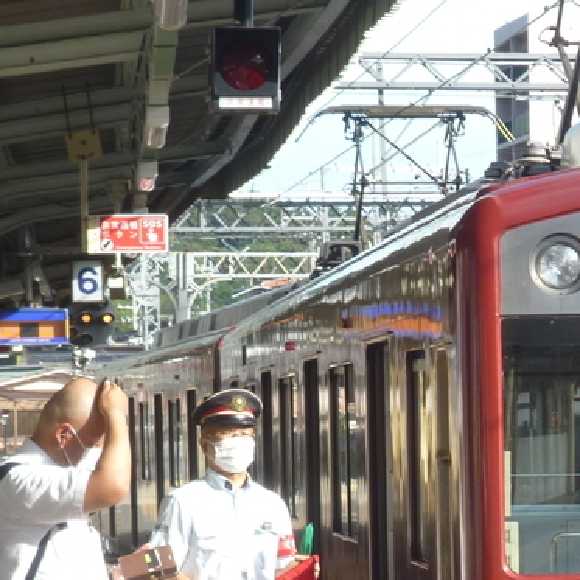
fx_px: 3772
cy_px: 488
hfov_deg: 8.7
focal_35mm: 199
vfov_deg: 8.8
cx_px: 720
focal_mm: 12.5
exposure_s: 1/160
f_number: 5
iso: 100
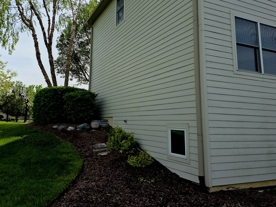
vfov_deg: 46.3
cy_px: 75
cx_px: 126
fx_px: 239
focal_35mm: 30
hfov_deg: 59.9
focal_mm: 6.3
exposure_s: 1/10000
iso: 80
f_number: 1.7
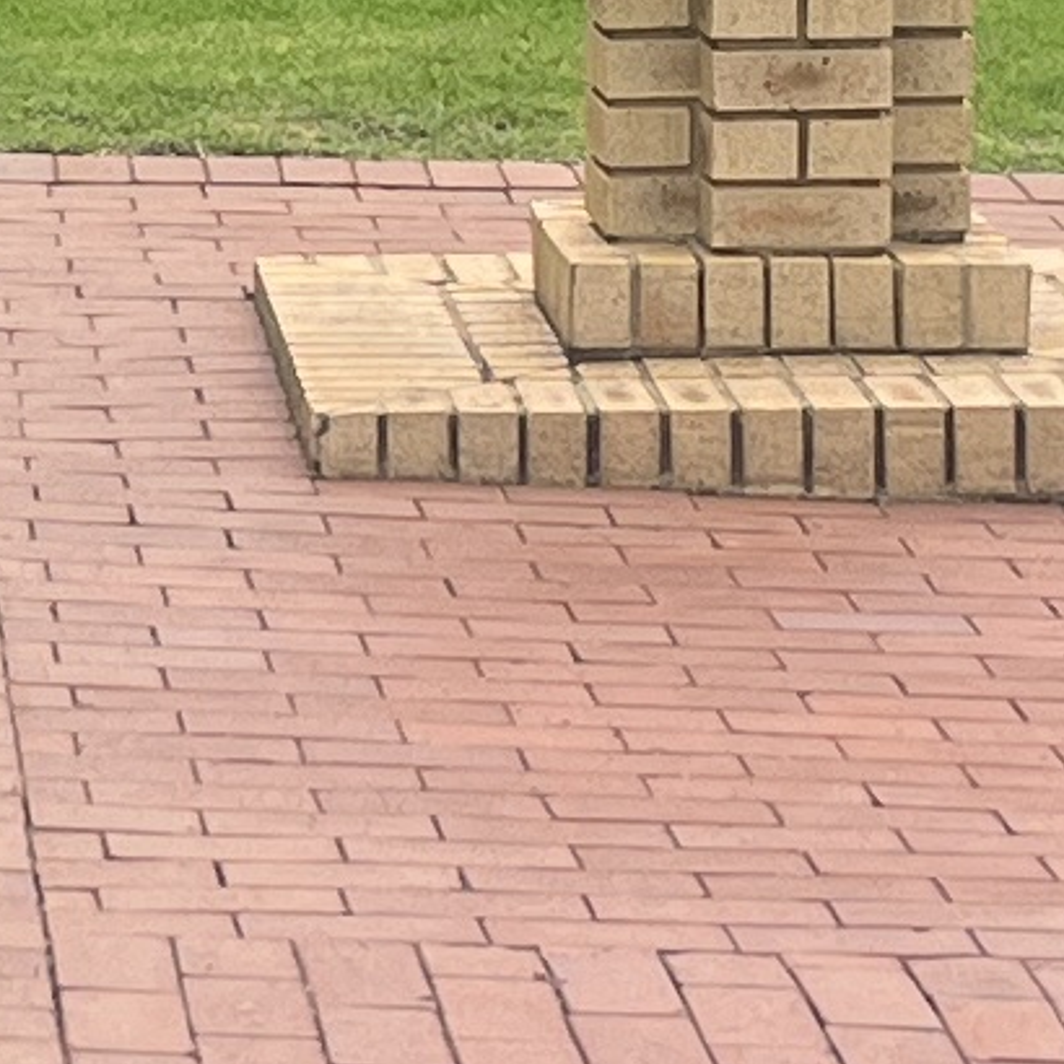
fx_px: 7859
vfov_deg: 7.7
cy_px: -161
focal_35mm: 226
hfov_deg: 7.7
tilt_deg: -7.3
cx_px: 254
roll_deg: -1.0
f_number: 1.6
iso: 50
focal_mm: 5.1
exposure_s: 1/1695
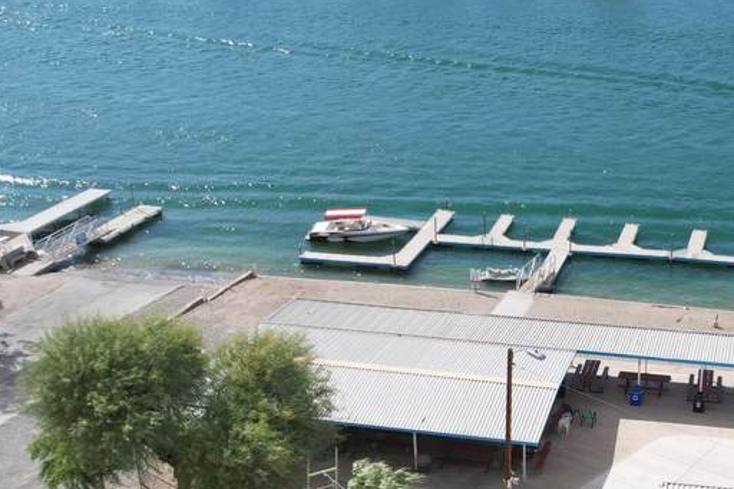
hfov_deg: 35.7
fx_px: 1121
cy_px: 375
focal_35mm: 55
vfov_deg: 24.3
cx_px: 523
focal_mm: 8.38
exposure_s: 1/2500
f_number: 2.8
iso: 140
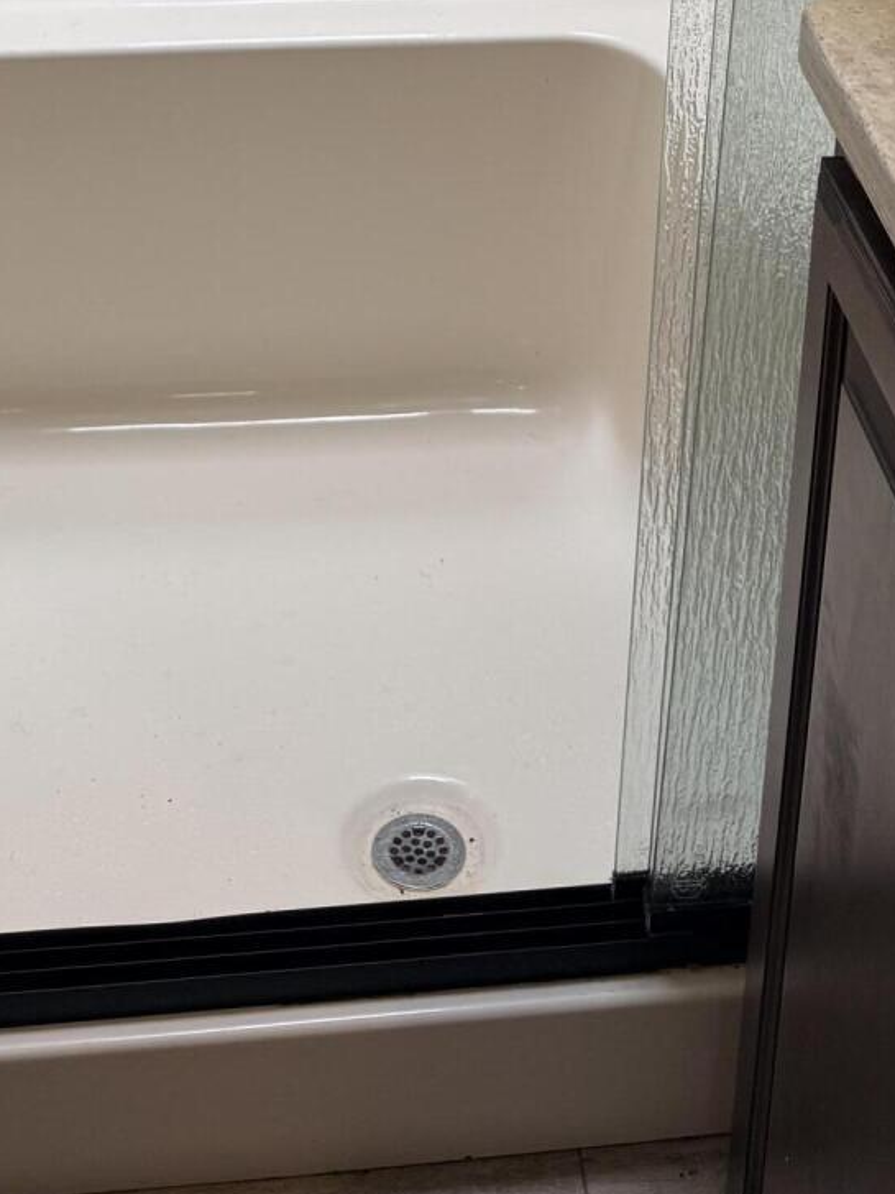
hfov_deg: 22.2
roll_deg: -1.0
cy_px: -411
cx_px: 558
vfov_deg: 25.0
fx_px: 2276
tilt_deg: -16.4
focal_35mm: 66
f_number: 1.78
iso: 80
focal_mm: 6.76
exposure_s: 1/121
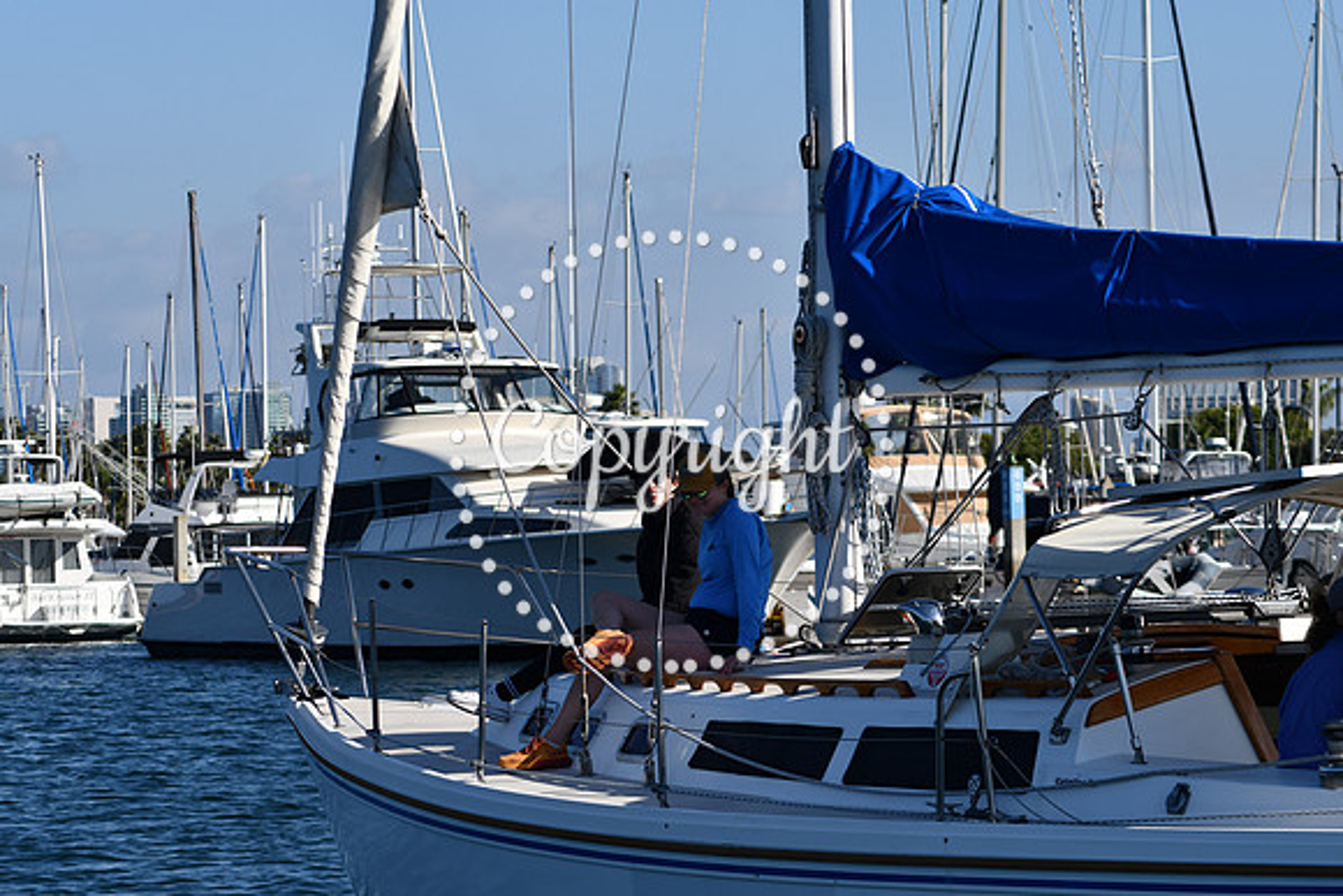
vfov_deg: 9.2
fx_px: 5597
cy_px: 448
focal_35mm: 150
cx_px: 672
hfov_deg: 13.7
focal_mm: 100
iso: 100
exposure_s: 1/500
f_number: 8
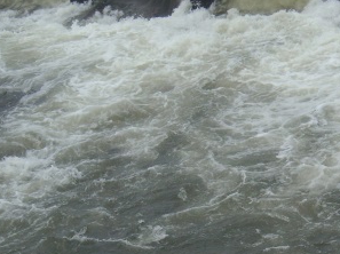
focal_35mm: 144
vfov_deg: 10.3
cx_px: 224
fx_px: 1413
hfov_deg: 13.7
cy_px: 168
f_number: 6.9
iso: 64
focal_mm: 9.87
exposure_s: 1/209
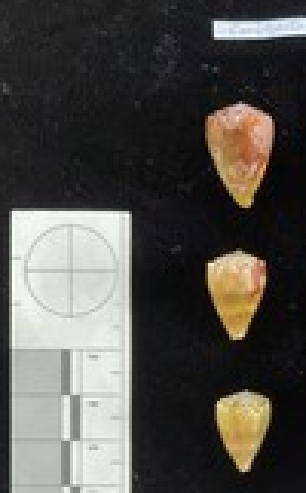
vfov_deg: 30.1
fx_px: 898
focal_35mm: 67
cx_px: 447
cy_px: 381
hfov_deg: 17.5
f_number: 1.8
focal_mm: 3
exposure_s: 1/50
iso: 160
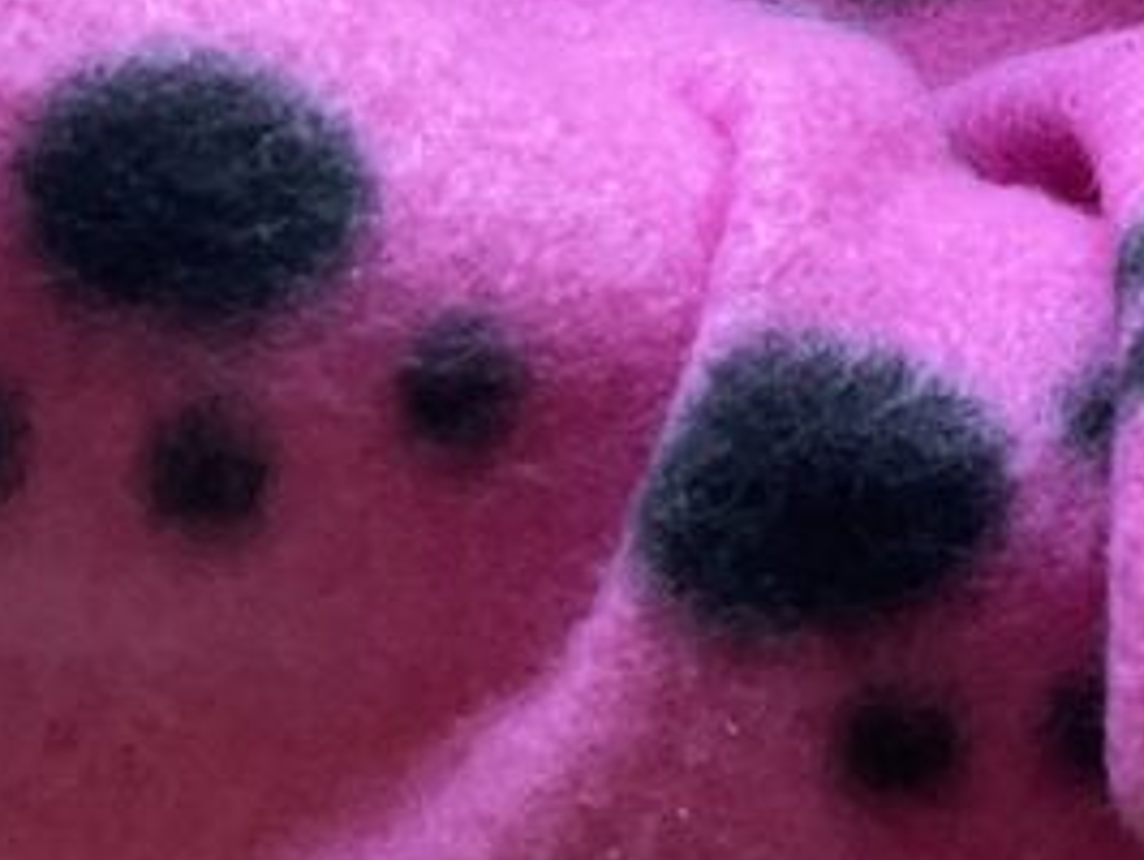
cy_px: -538
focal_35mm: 109
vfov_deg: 12.7
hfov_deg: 16.1
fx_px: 3606
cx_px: 1849
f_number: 1.8
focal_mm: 3
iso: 64
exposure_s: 1/50
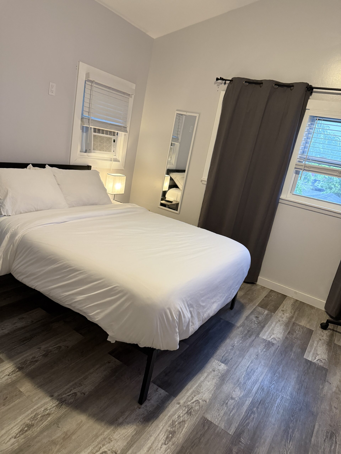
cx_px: 170
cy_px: 227
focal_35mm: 24
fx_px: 315
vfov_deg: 71.6
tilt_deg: -10.3
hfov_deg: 56.8
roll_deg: -8.4
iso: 400
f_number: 1.78
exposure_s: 1/60
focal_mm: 6.76
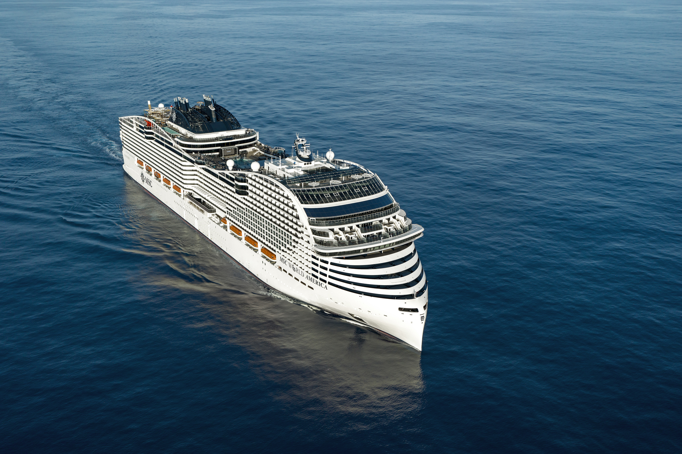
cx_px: 341
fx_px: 663
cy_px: 227
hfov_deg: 54.5
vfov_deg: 37.8
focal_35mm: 35
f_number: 6.3
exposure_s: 1/160
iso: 400
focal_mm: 35
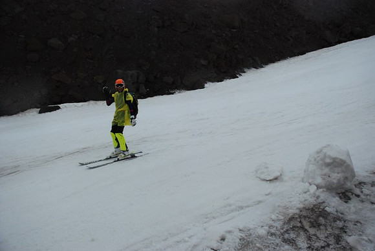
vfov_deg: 37.0
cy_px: 126
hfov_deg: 53.0
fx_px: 376
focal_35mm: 36
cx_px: 188
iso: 1600
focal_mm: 24
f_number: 4
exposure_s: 1/1000
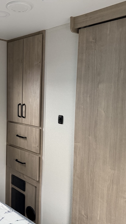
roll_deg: -0.9
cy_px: 112
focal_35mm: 35
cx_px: 36
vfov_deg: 56.6
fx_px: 208
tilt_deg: -7.5
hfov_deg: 33.2
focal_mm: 6.76
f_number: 1.78
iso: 400
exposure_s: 1/60
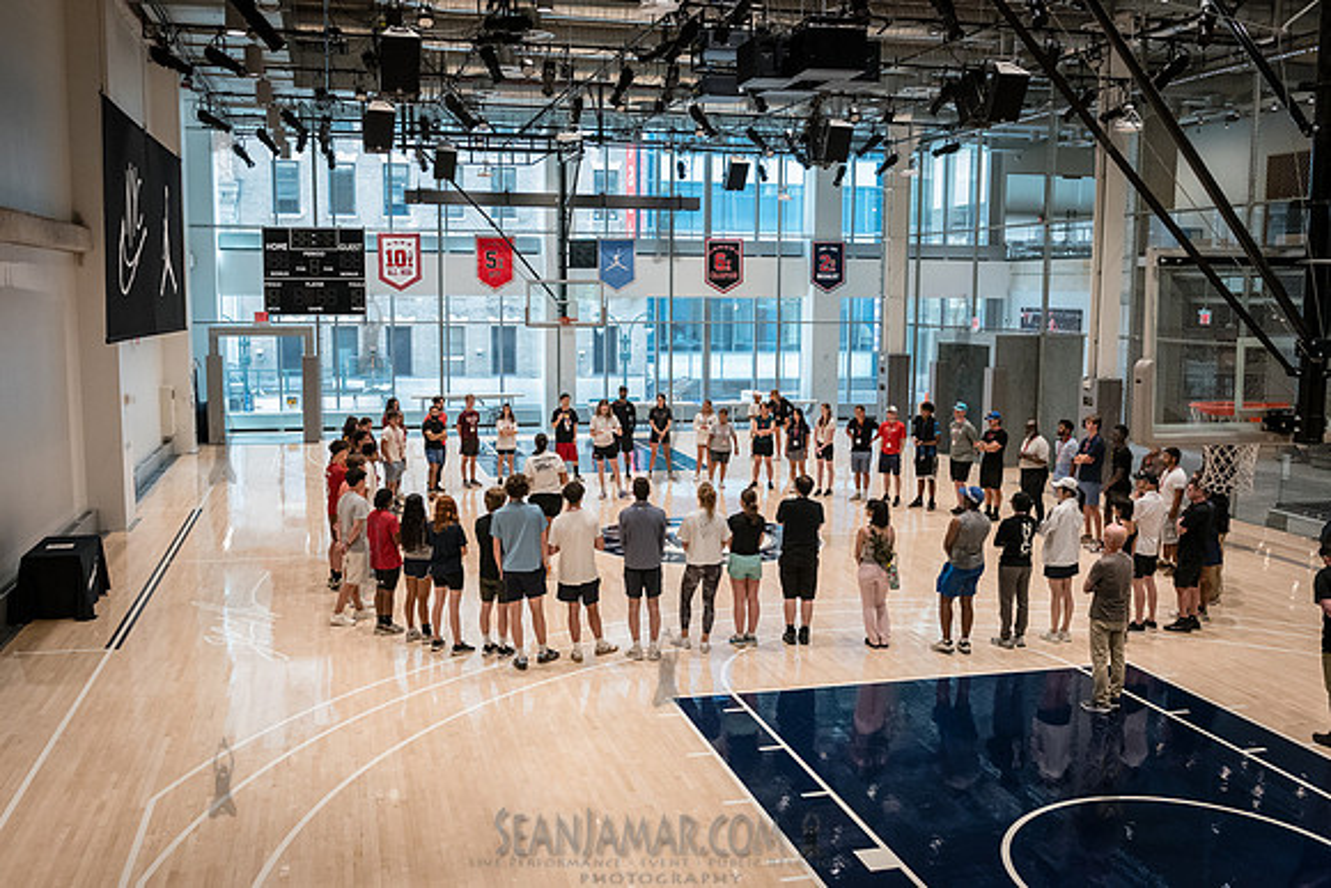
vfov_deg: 38.7
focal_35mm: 34
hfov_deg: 55.4
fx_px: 1266
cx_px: 639
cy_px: 445
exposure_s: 1/500
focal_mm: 32
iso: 5000
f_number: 4
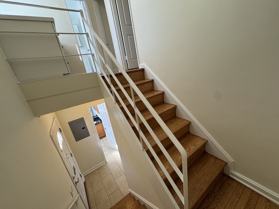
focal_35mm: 14
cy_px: 104
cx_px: 140
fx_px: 113
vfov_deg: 85.7
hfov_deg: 102.1
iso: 160
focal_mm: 2.22
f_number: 2.2
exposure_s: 1/120
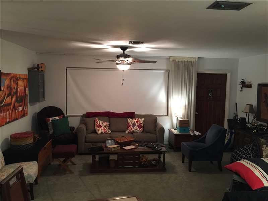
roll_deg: -1.1
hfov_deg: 61.7
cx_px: 134
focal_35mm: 29
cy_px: 100
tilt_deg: -5.4
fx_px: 225
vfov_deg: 48.2
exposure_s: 1/10
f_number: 2.2
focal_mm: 4.15
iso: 125
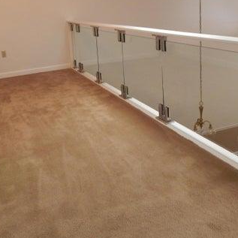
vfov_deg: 39.9
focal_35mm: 41
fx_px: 319
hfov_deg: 40.8
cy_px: 62
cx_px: 102
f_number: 3
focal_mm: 4
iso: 320
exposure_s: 1/30
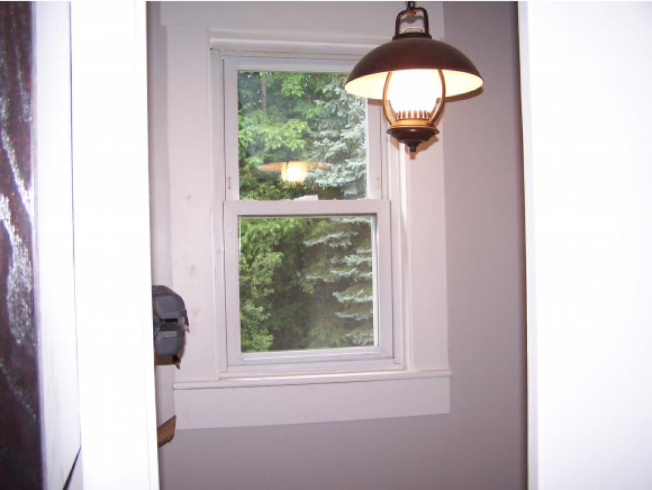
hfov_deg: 49.0
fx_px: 716
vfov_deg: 37.8
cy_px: 245
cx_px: 326
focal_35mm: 38
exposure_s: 1/60
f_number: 2.8
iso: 140
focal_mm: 6.3
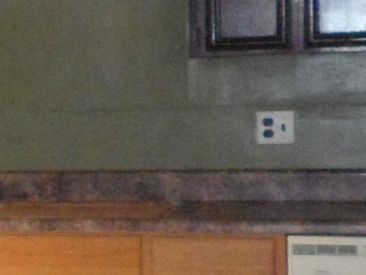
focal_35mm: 147
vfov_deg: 10.1
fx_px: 1555
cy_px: 207
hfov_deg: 11.1
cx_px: -541
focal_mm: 4.9
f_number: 3.5
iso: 480
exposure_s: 1/45
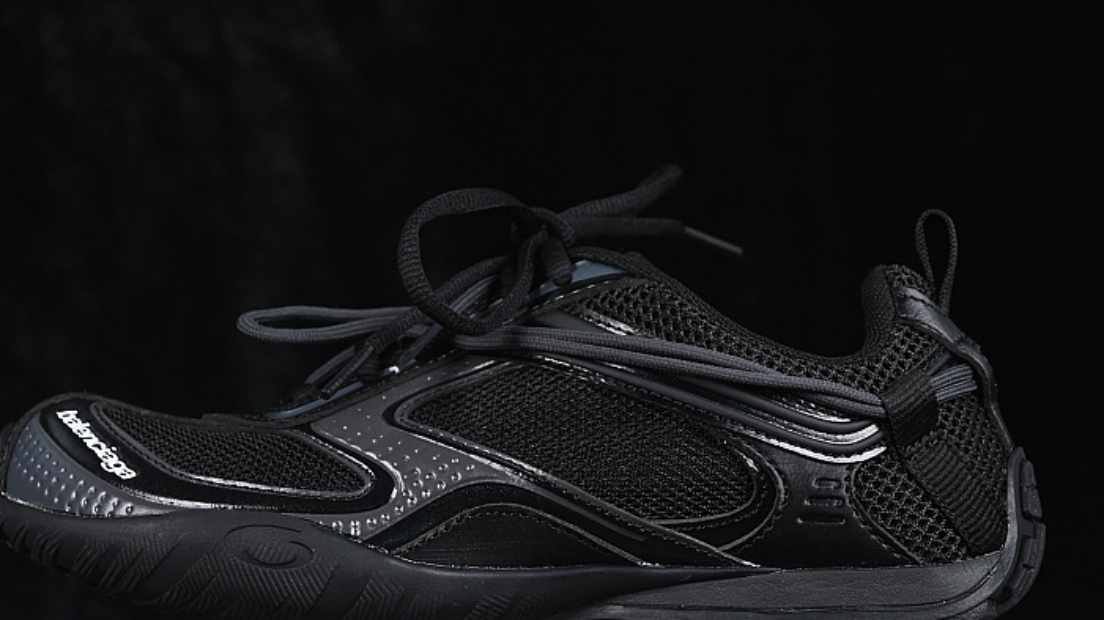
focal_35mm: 121
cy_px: 288
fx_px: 3541
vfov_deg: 10.0
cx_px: 528
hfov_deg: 17.7
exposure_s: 1/60
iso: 160
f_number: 6.3
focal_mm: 50
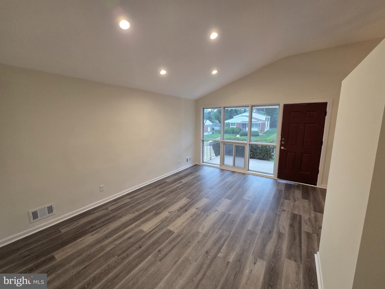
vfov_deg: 89.9
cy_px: 144
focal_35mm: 13
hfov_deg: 106.2
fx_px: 145
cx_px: 192
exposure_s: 1/60
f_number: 2.2
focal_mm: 2.2
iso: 250
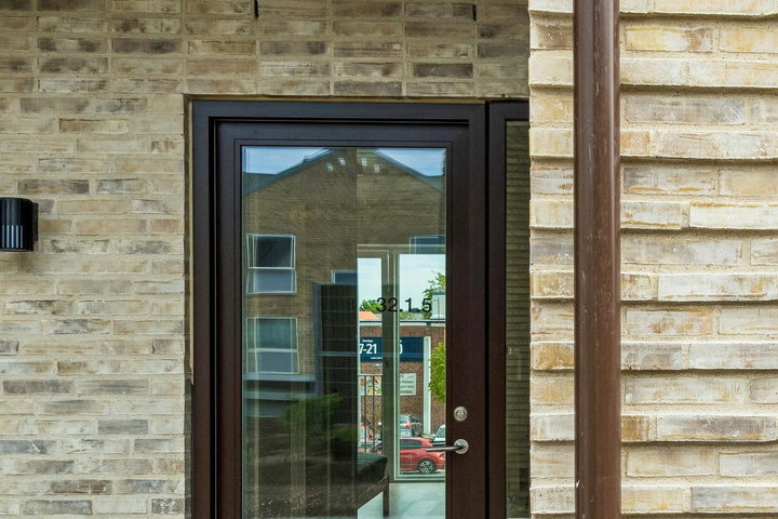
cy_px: 352
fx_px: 1297
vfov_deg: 22.5
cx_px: 715
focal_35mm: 60
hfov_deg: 31.7
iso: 200
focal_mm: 18
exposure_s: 1/400
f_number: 8
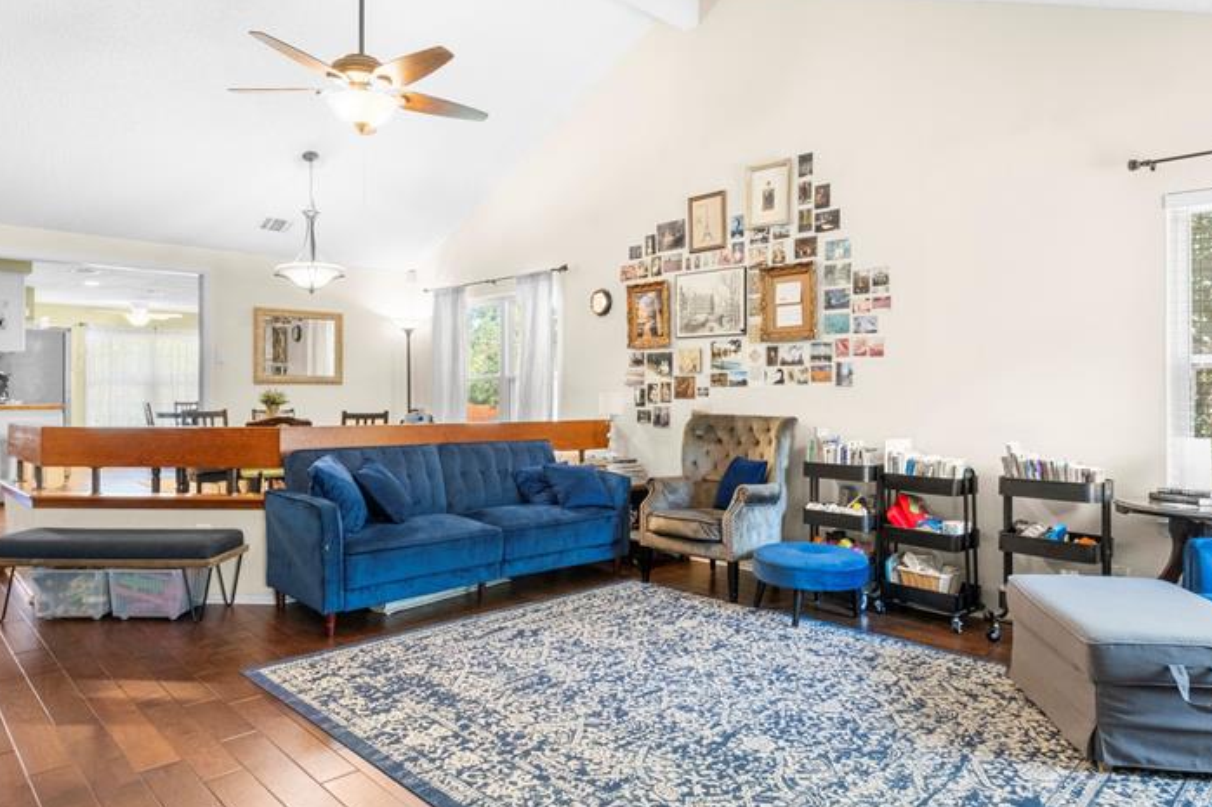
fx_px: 740
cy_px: 436
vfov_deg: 57.1
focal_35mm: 22
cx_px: 599
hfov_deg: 78.6
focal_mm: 10
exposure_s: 1.7
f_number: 8
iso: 500
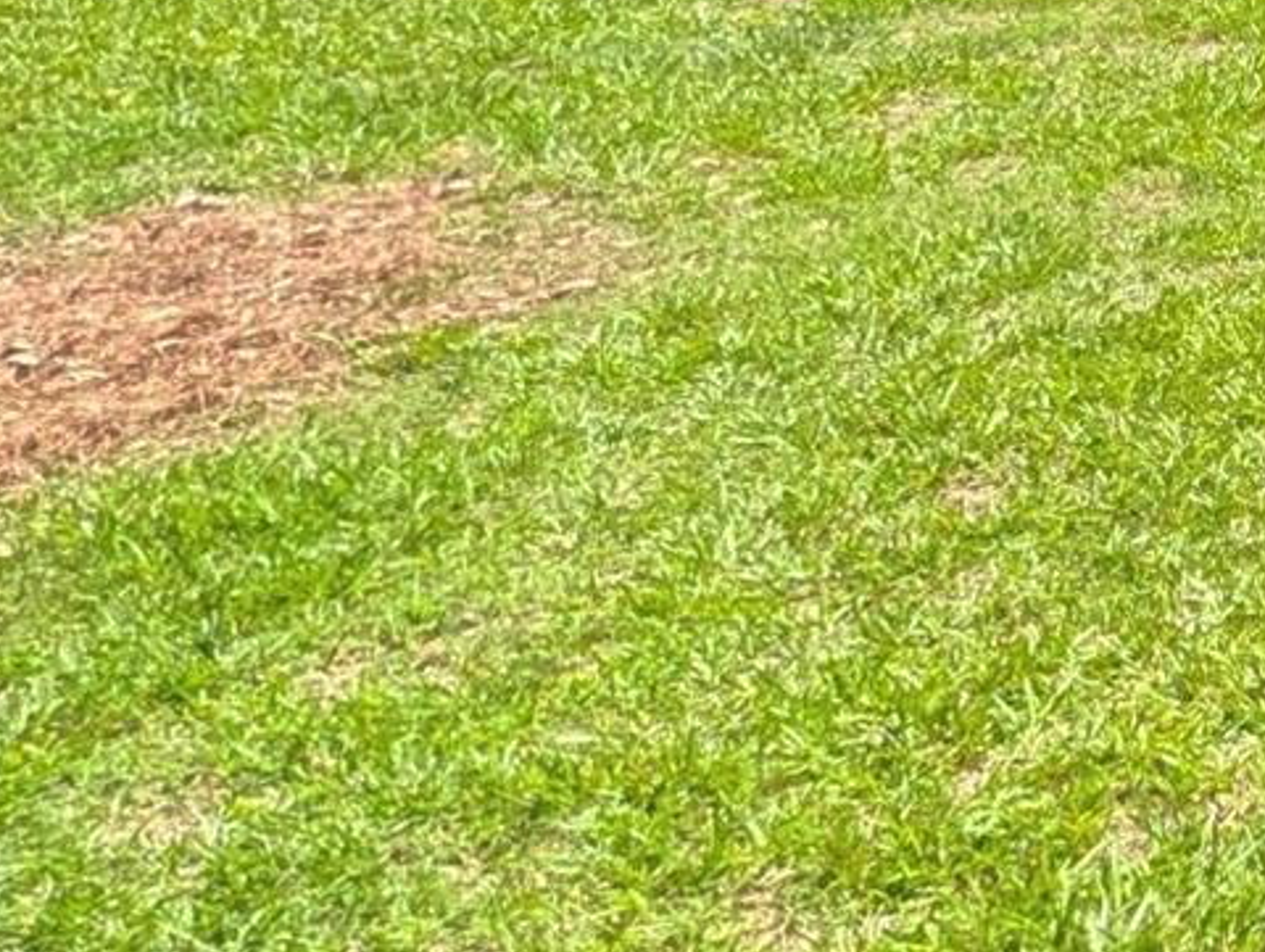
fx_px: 1866
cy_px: -293
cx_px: 2585
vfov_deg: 24.8
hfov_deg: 18.9
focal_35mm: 51
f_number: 1.7
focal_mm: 2.02
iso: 53
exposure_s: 1/2016
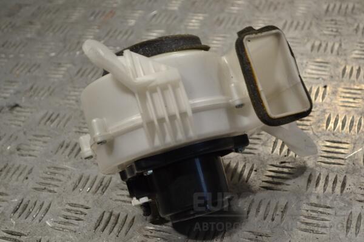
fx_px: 698
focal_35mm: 69
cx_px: 182
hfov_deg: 29.2
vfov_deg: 19.7
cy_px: 121
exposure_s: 1/125
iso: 400
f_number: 5.6
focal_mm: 46
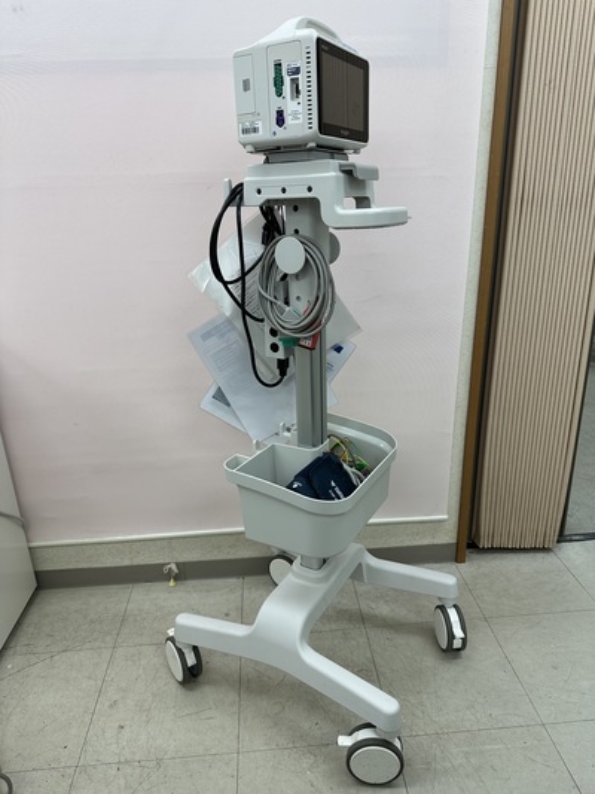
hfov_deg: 56.8
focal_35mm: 24
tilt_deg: -18.8
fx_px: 550
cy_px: 397
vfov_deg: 71.6
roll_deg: +1.5
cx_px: 298
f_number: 1.78
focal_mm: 6.86
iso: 64
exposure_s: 1/143
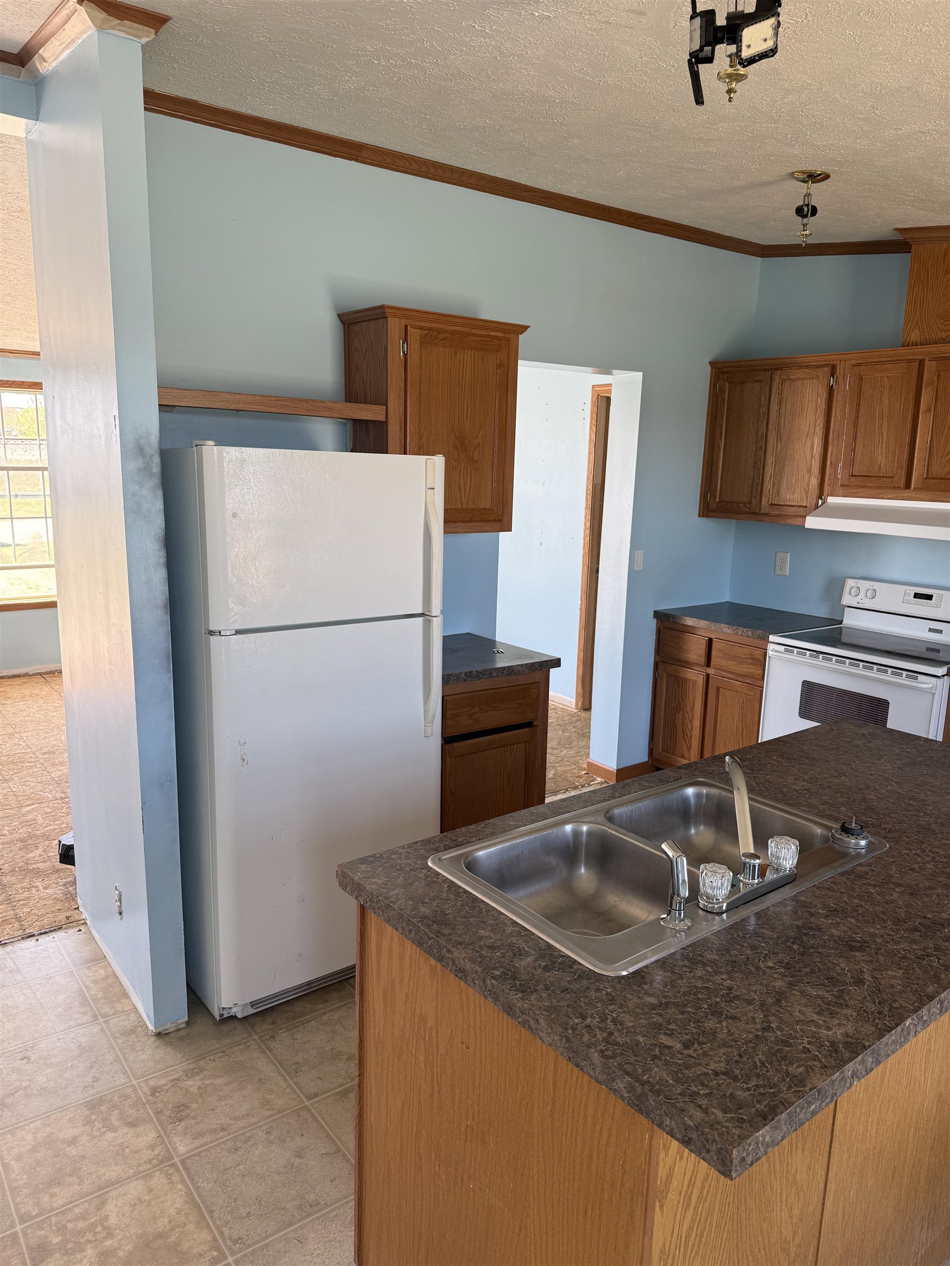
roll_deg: -1.6
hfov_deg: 56.8
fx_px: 878
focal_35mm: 24
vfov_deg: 71.6
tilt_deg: -11.9
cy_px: 633
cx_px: 475
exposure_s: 1/121
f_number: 1.78
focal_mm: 6.76
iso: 80
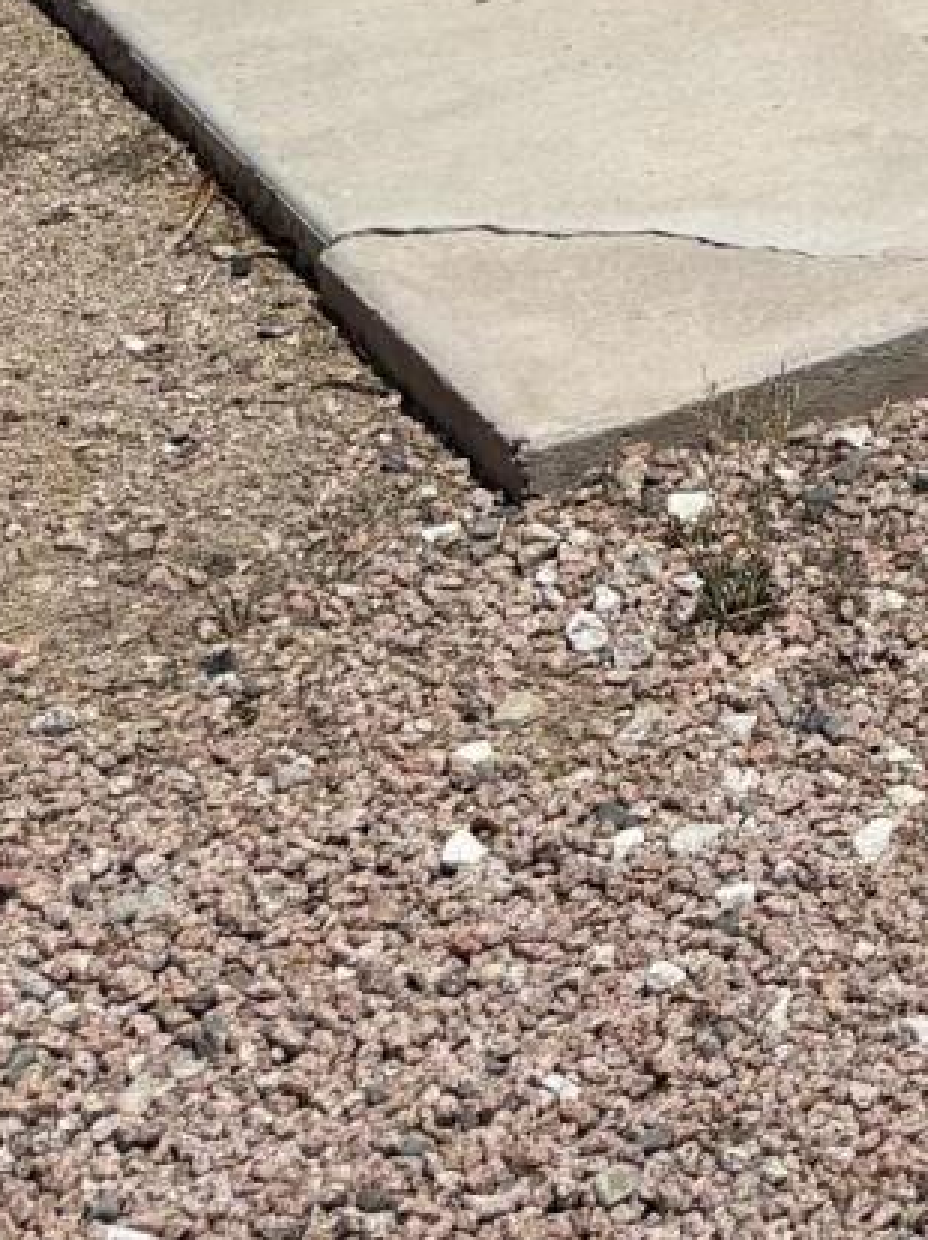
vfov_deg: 14.2
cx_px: 1931
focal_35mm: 116
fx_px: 4151
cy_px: -1261
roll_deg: -1.6
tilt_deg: -5.0
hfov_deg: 11.4
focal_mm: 6.76
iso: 80
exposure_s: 1/7353
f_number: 1.78
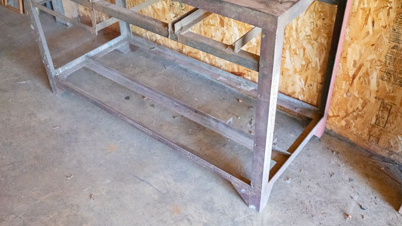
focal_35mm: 37
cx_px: 201
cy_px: 105
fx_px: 394
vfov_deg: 32.0
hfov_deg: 54.0
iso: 6400
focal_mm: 35
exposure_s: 1/160
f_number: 4
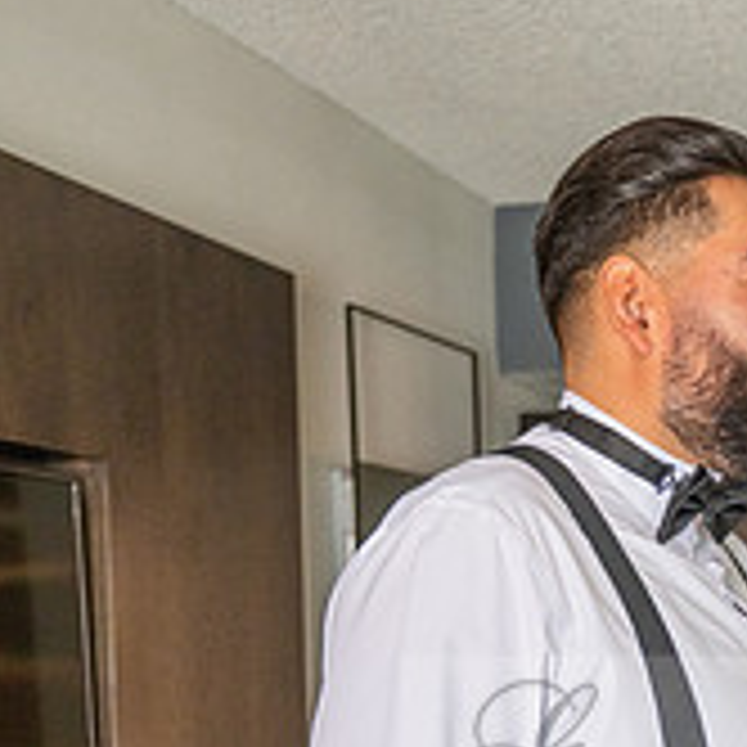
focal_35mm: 80
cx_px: 792
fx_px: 1953
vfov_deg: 20.9
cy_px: 763
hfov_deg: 20.8
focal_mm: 27
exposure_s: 1/200
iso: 1250
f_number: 3.2
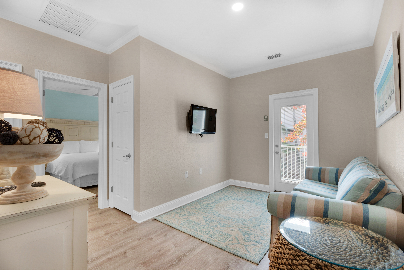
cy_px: 135
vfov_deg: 73.8
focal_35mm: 16
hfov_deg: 96.7
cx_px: 202
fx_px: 180
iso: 200
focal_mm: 16
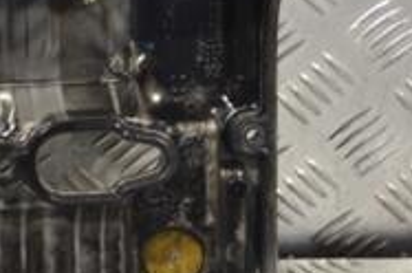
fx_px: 1874
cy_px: 128
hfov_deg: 11.9
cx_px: -223
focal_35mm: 164
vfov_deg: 8.3
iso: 500
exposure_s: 1/60
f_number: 5
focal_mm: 34
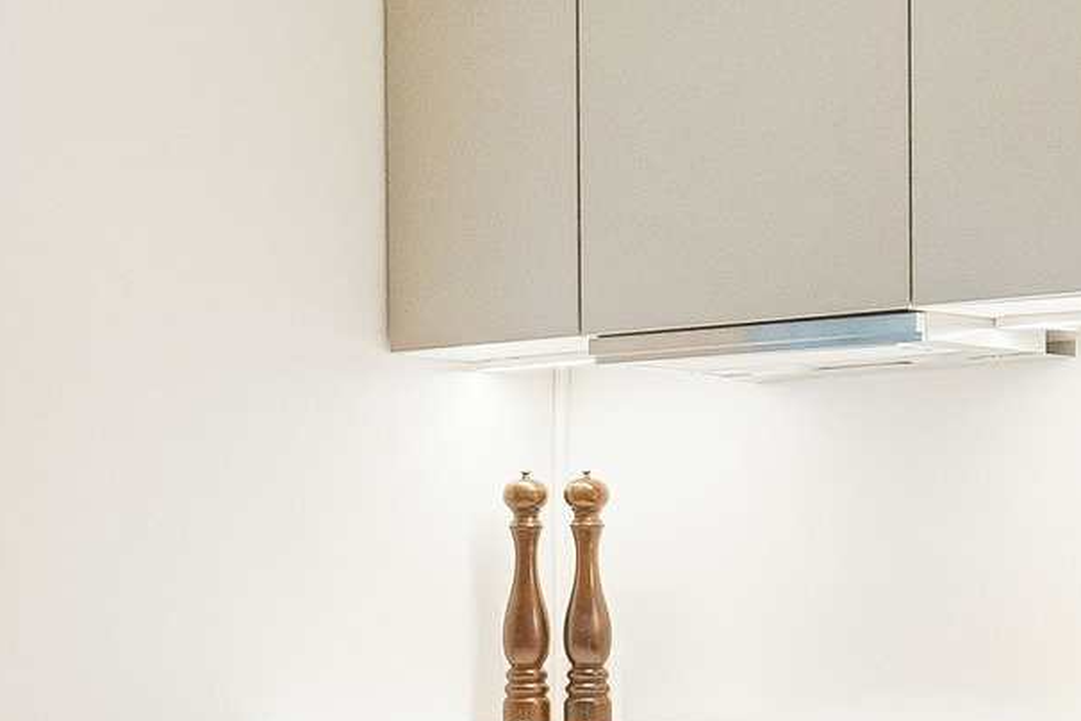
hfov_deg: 21.6
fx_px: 2822
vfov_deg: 14.4
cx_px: 697
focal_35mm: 94
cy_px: 641
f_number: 5.6
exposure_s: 1/160
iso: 1600
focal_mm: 19
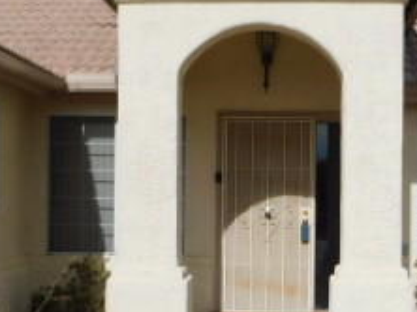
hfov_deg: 18.9
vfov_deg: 14.2
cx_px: 250
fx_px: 1251
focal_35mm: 104
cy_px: 211
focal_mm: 6.3
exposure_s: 1/800
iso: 125
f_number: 7
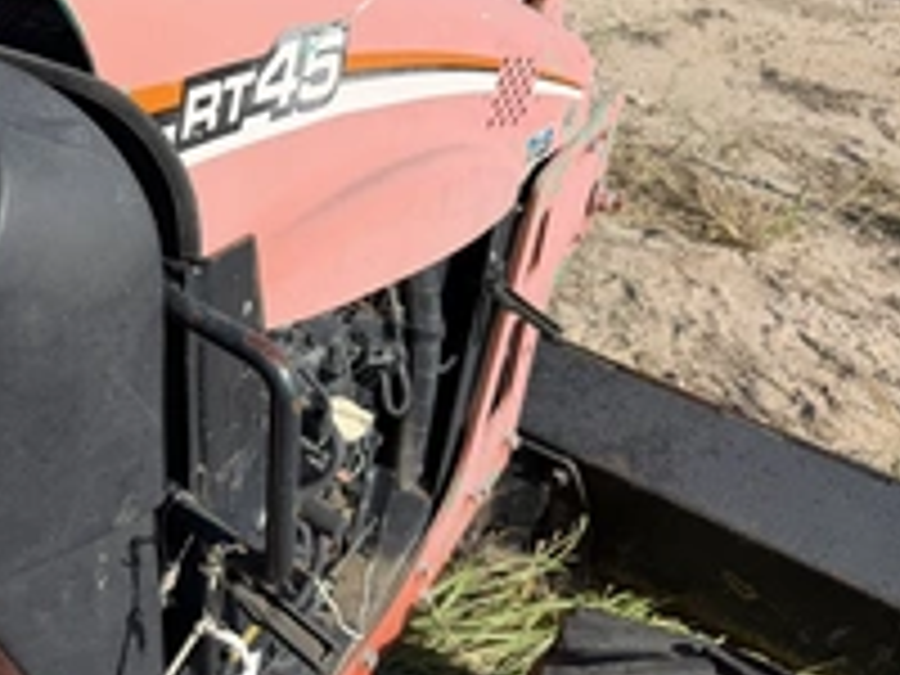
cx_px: 4
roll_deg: -1.9
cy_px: 194
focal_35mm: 48
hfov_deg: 35.9
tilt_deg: -29.3
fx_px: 1248
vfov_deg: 29.9
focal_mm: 6.76
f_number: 1.78
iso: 80
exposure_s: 1/4167
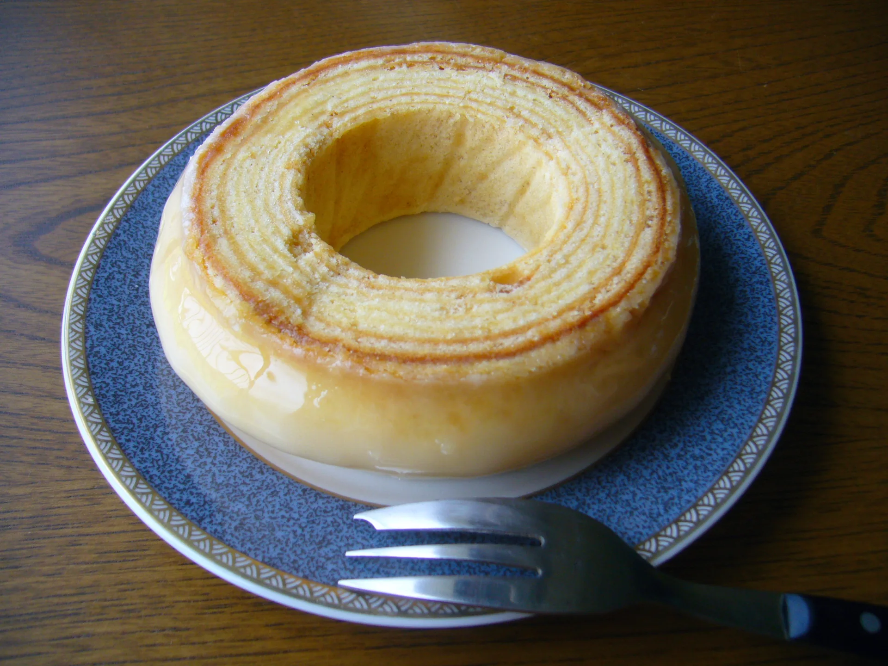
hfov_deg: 52.6
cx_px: 444
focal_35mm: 35
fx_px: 898
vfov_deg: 40.7
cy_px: 333
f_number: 2.8
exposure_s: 1/100
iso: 80
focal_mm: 5.8
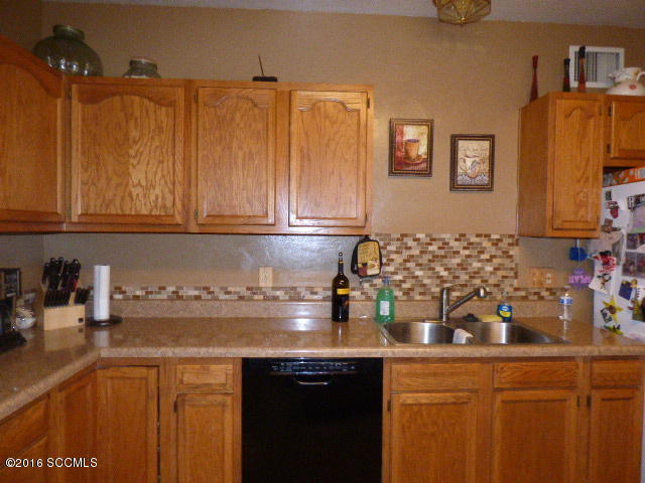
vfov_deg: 66.0
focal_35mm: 20
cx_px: 322
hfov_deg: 81.7
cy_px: 242
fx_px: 373
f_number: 2.8
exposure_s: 1/60
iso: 800
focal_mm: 3.58
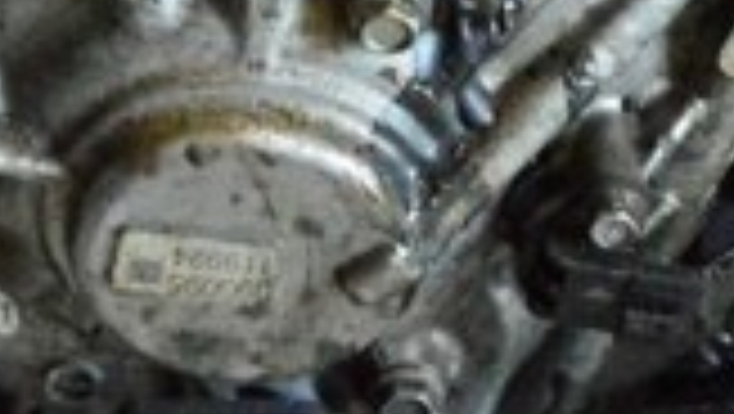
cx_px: 540
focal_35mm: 355
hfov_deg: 6.1
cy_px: -191
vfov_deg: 3.4
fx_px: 6915
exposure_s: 1/250
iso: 6400
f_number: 6.3
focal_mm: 36
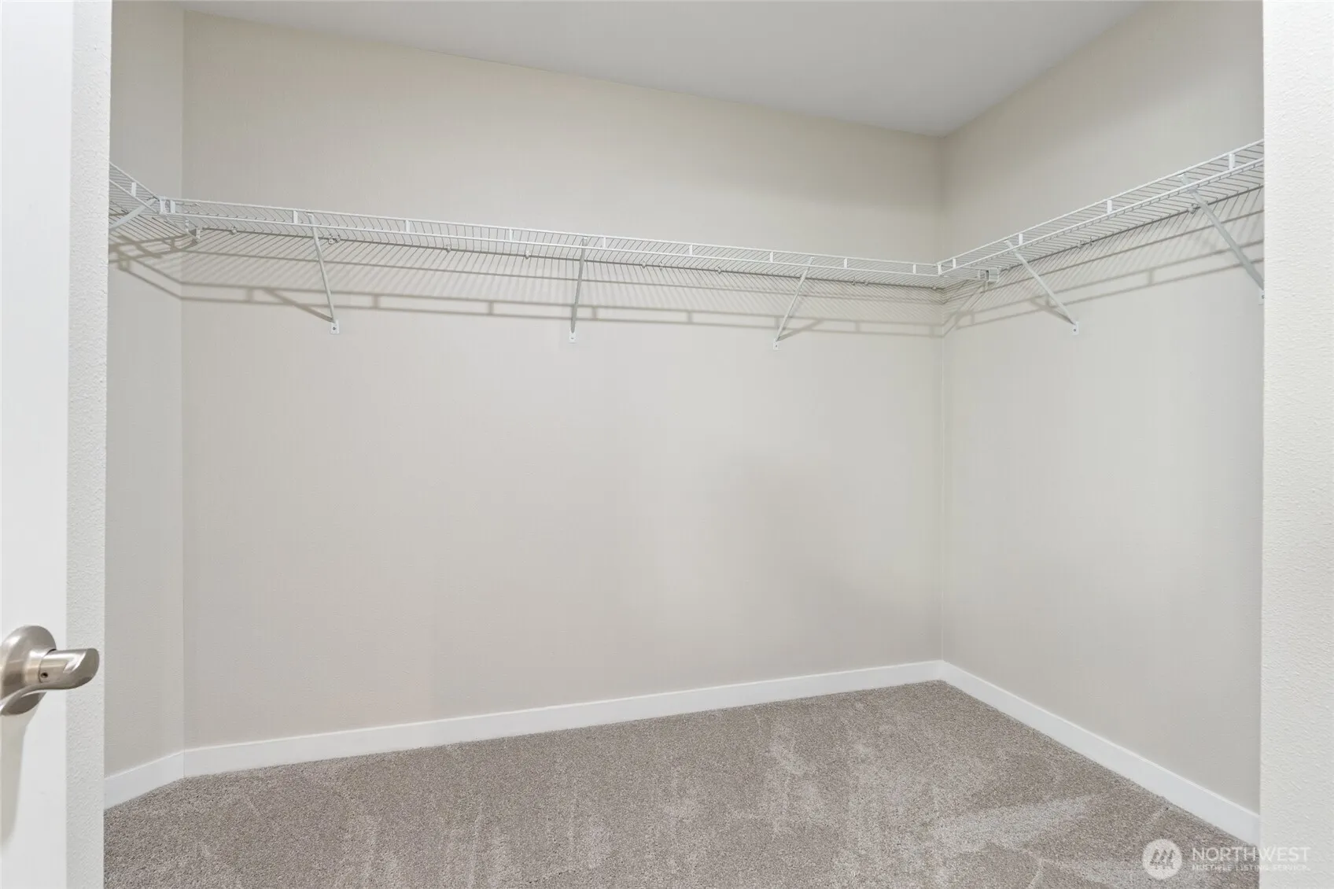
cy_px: 444
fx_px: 667
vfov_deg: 67.4
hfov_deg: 90.0
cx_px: 667
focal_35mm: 18
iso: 250
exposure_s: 1.3
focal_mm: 12
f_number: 8
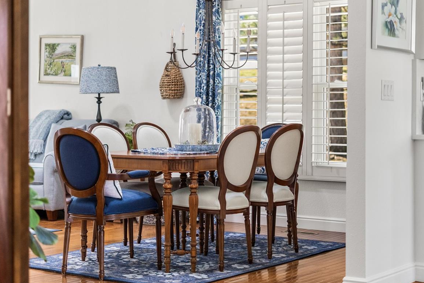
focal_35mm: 69
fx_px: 812
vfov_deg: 19.7
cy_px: 114
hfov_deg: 29.2
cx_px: 202
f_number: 1.8
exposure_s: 1/320
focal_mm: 50
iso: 1600
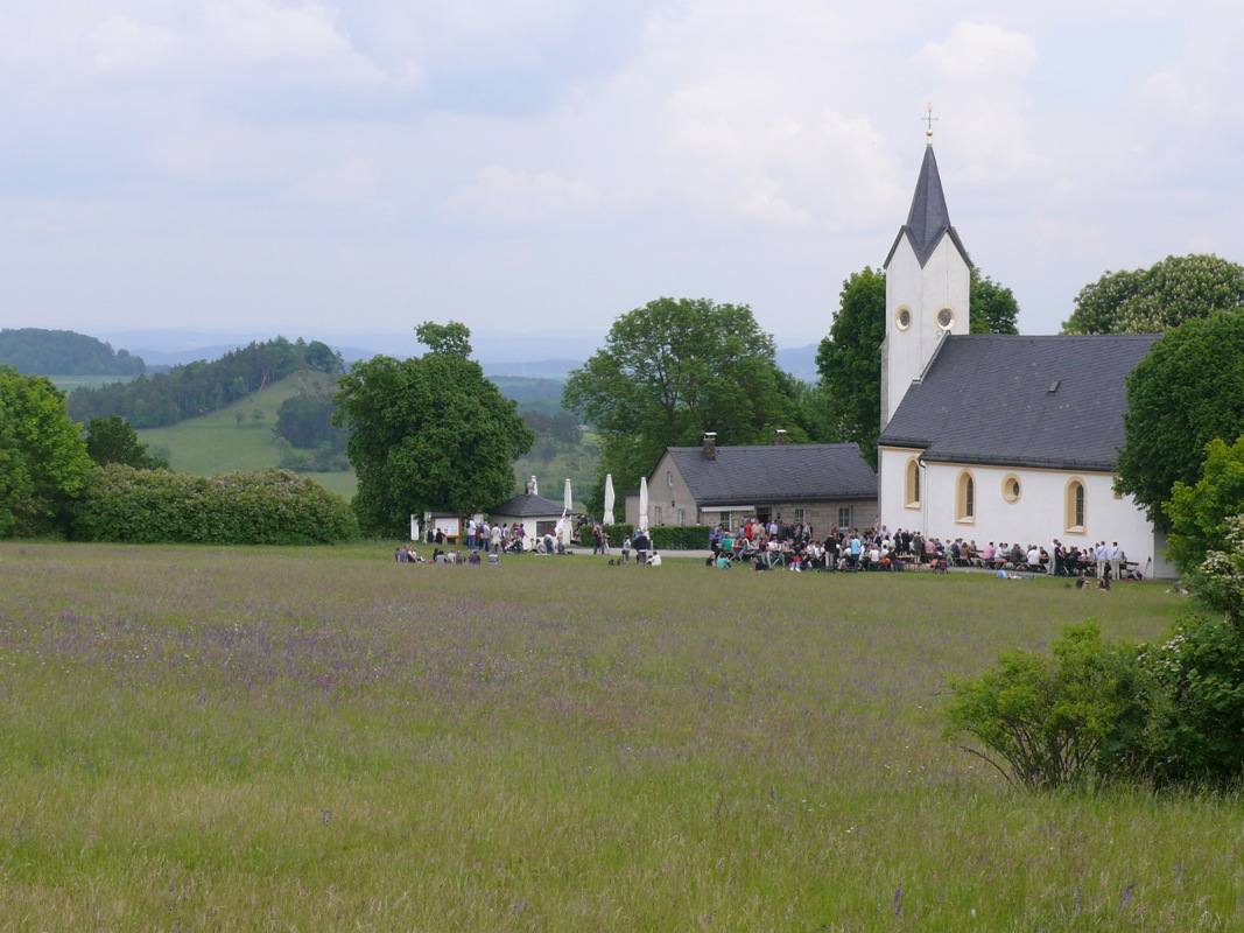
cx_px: 622
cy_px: 466
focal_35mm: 75
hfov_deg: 26.0
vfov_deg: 19.6
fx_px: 2695
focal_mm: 12.5
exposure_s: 1/320
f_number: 5.6
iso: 100
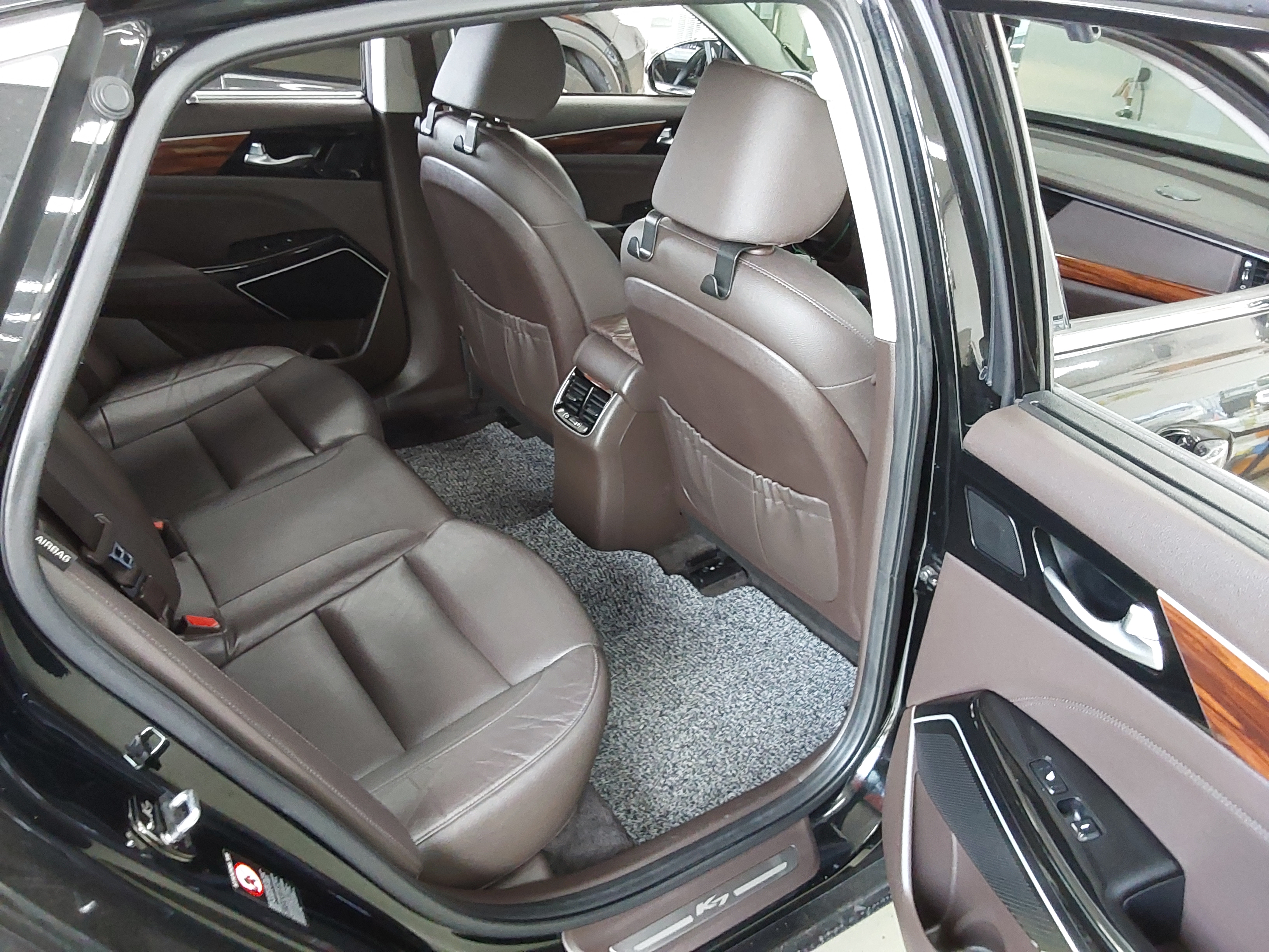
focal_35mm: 28
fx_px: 1026
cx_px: 634
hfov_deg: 63.4
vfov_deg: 49.7
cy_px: 476
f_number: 1.9
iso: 320
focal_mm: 2.91
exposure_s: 1/60
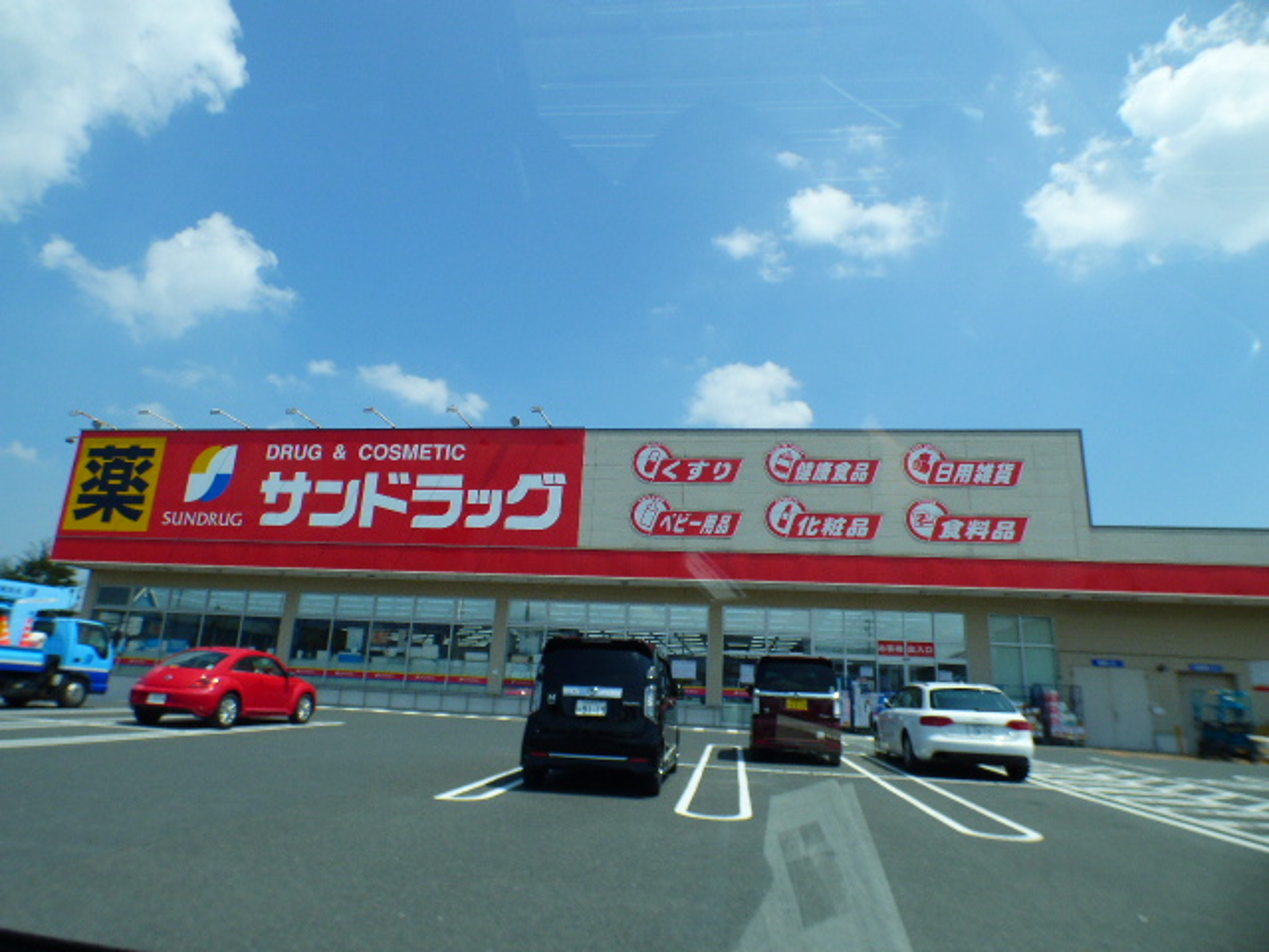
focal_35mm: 20
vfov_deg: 66.0
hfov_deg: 81.7
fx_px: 733
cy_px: 476
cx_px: 634
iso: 100
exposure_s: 1/2000
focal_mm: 3.58
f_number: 2.8
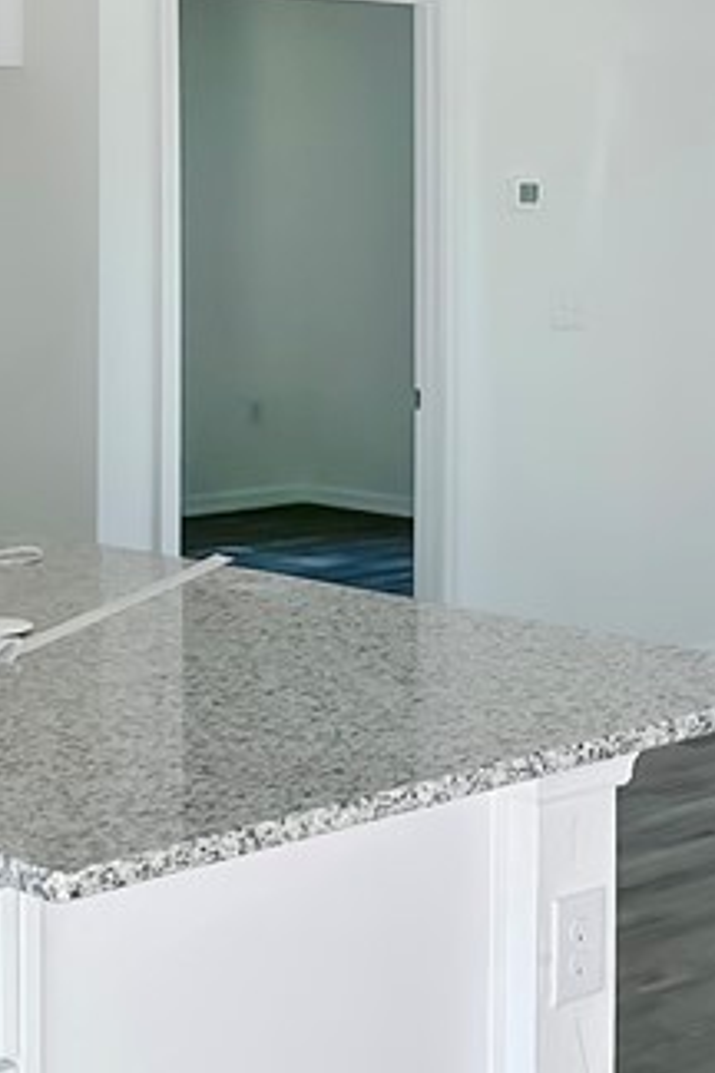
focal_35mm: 79
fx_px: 2353
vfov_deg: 25.5
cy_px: 358
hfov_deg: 16.5
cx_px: 894
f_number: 1.78
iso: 80
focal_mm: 6.86
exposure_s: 1/201
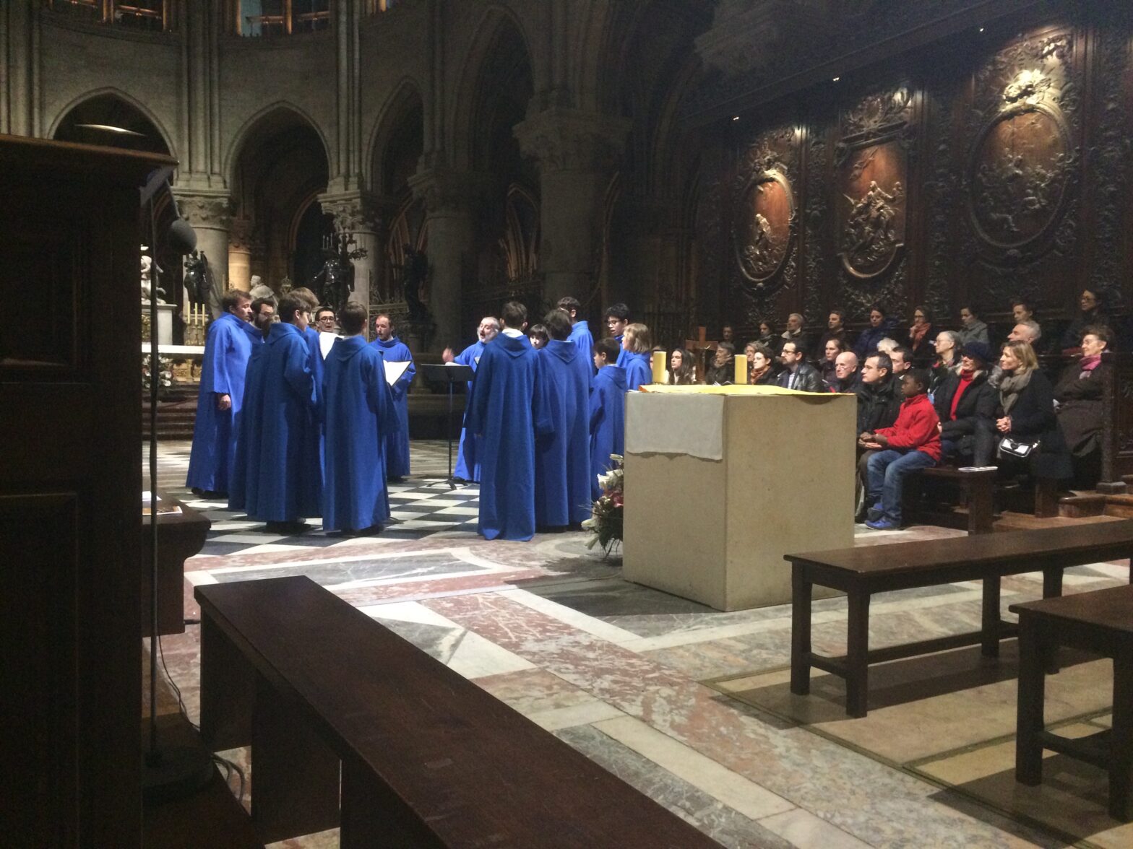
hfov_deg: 61.7
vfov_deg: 48.2
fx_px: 949
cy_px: 424
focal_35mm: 29
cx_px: 566
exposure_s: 1/15
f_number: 2.2
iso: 400
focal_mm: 4.15
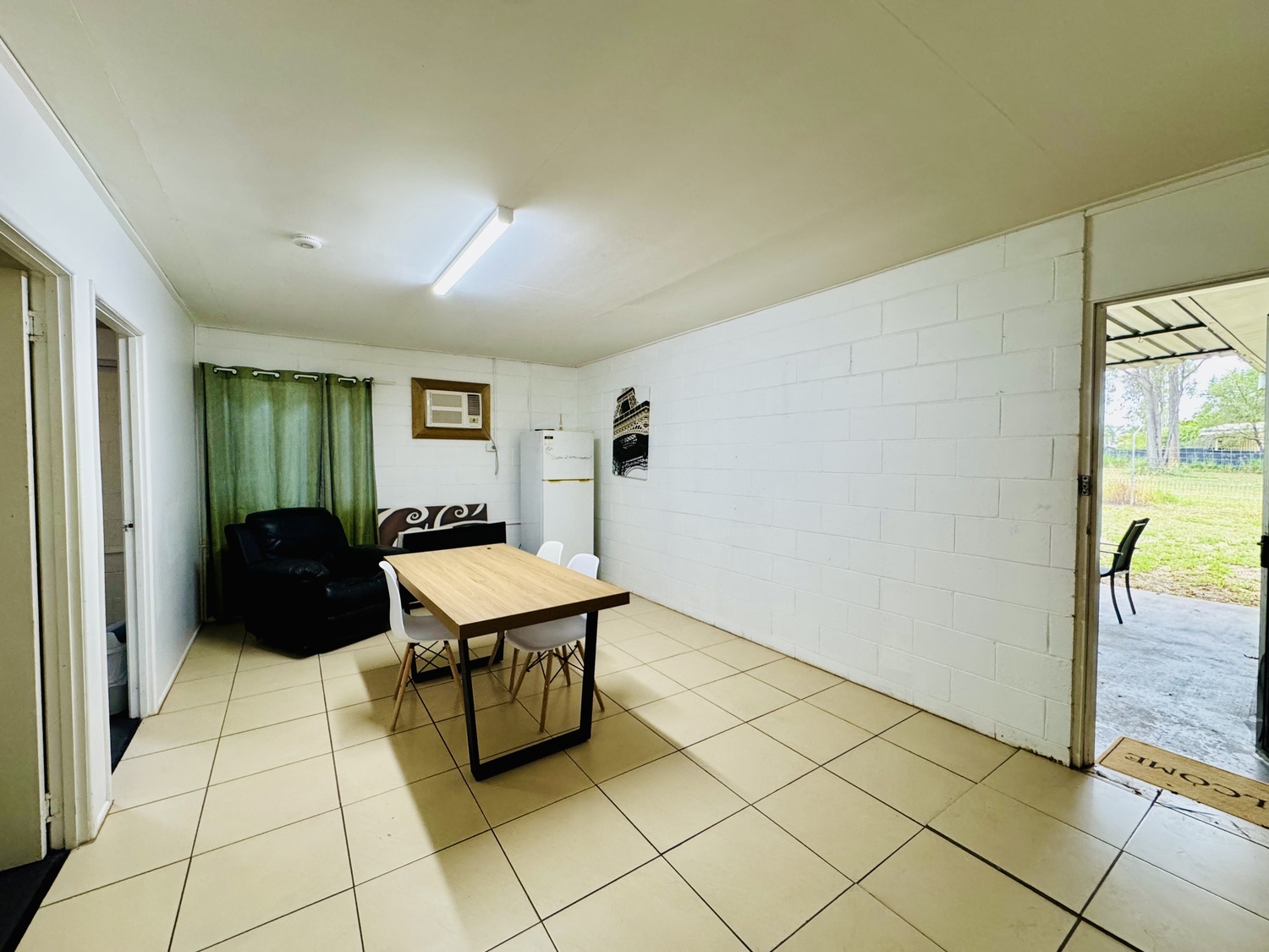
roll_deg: +0.4
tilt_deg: -1.4
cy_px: 476
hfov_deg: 102.1
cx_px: 634
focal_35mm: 14
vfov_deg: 85.7
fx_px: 513
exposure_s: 1/100
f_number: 2.2
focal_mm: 2.22
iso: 250
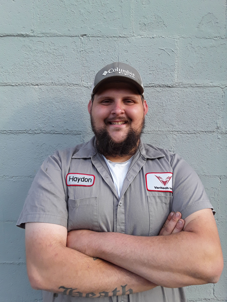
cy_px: 151
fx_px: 236
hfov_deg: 51.4
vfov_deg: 65.3
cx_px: 114
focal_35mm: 27
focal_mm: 2.91
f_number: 1.9
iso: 40
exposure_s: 1/286
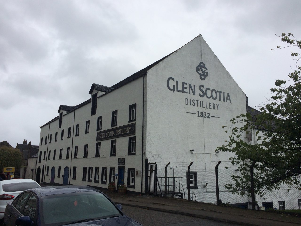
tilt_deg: +10.4
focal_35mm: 29
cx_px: 150
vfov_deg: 48.2
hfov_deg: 61.7
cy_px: 113
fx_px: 252
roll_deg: +0.2
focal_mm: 4.15
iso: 32
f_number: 2.2
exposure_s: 1/1709
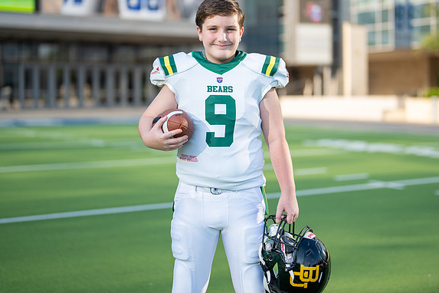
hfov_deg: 31.4
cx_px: 241
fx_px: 780
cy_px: 112
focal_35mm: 64
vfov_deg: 21.2
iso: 100
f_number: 1.2
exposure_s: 1/3200
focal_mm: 50
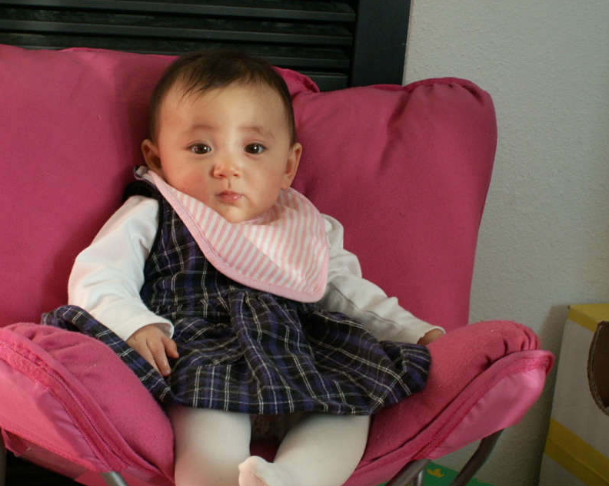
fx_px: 1477
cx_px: 283
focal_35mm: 82
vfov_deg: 18.7
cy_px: 243
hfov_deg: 23.3
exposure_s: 1/40
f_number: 3.2
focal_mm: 13.09
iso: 100
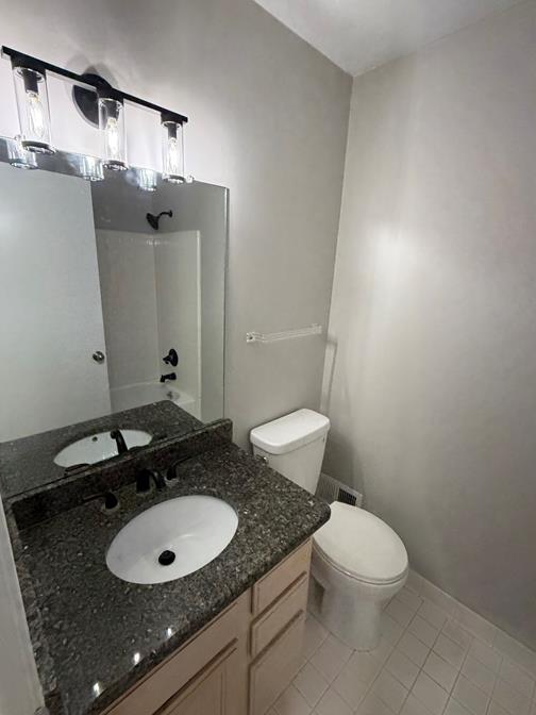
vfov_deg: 94.5
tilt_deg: -15.6
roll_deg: -1.9
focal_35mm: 16
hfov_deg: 78.1
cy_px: 358
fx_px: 330
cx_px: 255
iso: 320
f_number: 2.2
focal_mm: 2.22
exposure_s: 1/120
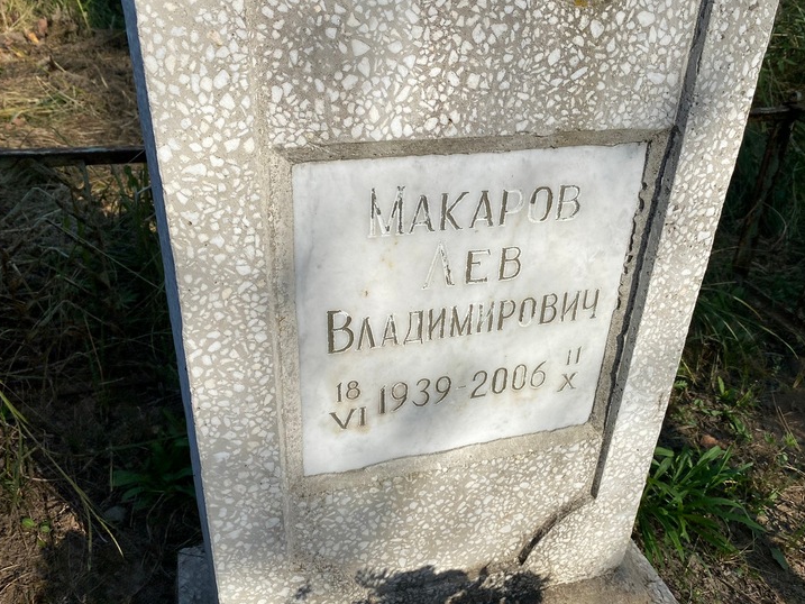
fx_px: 675
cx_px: 433
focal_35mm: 29
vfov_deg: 48.2
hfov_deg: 61.6
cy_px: 312
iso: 32
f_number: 1.8
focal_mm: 4.25
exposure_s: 1/3610
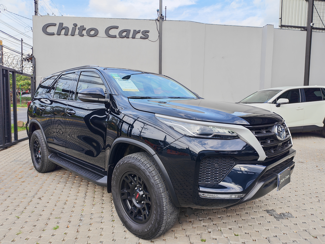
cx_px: 162
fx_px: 225
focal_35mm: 24
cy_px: 122
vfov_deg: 56.8
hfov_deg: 71.6
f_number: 1.9
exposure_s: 1/290
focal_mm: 6.12
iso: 50
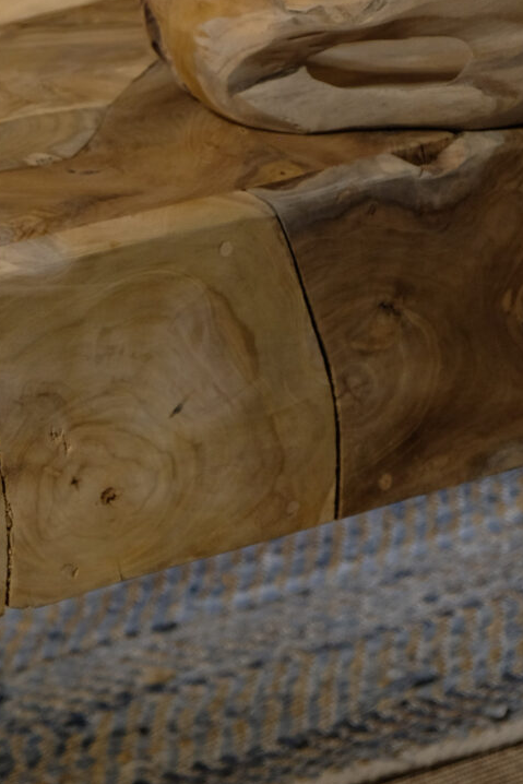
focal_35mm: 131
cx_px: -139
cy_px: 606
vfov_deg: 15.6
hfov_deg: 10.3
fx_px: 2853
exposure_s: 1/58
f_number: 3.6
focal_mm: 32.9
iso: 800
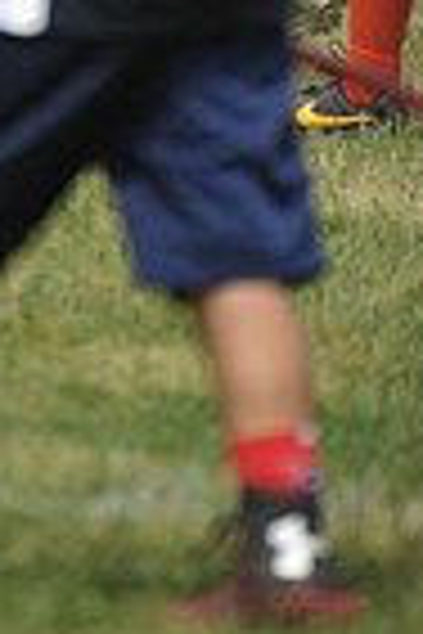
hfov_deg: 0.9
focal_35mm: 1483
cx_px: -45
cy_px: -459
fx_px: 26136
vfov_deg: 1.4
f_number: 4
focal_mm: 360
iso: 640
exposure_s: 1/4000
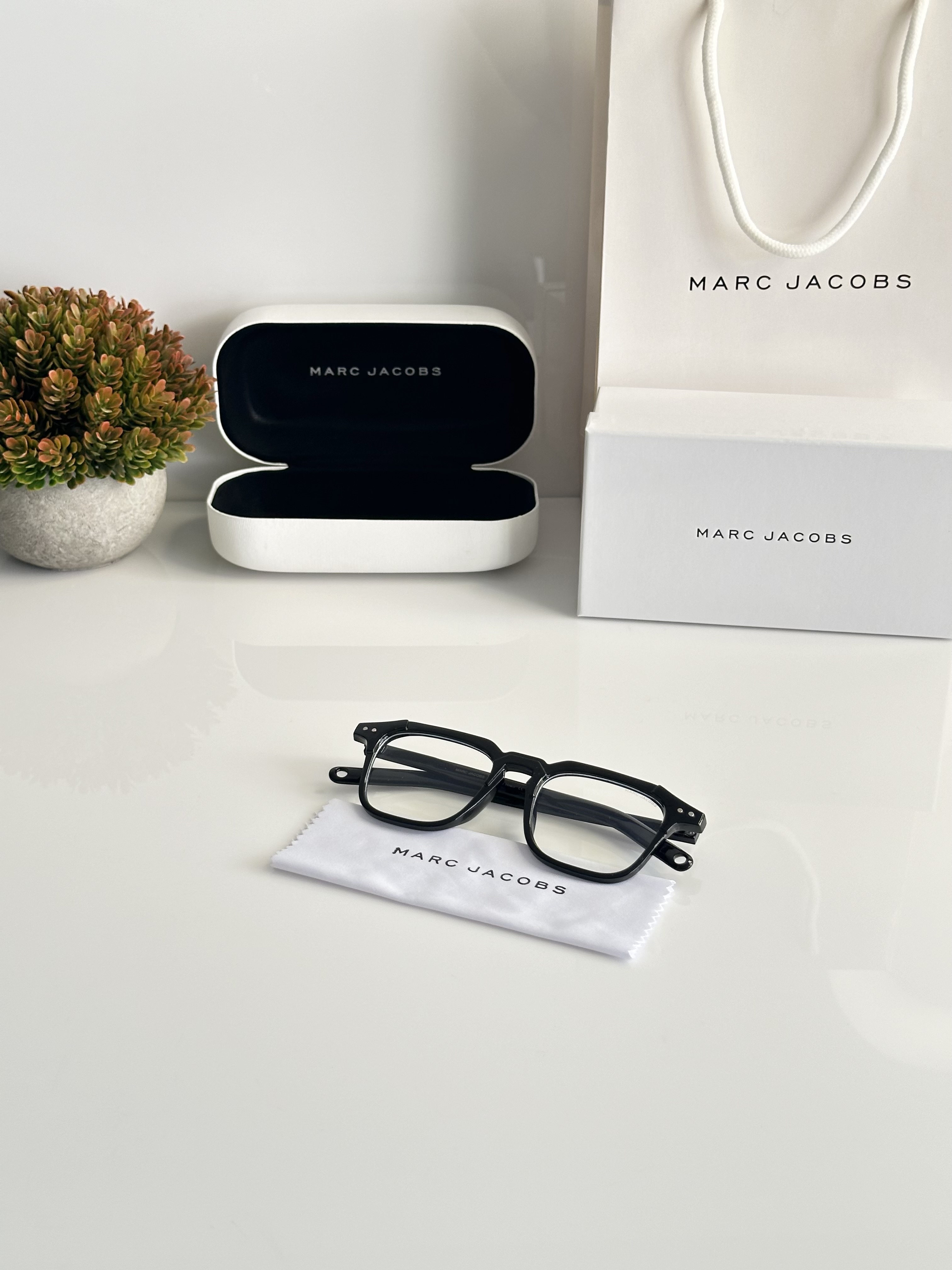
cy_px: 635
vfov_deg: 39.7
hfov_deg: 30.3
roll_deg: +0.7
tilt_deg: -27.1
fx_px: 1760
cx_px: 476
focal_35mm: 48
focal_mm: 6.86
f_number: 1.78
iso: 80
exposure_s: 1/75
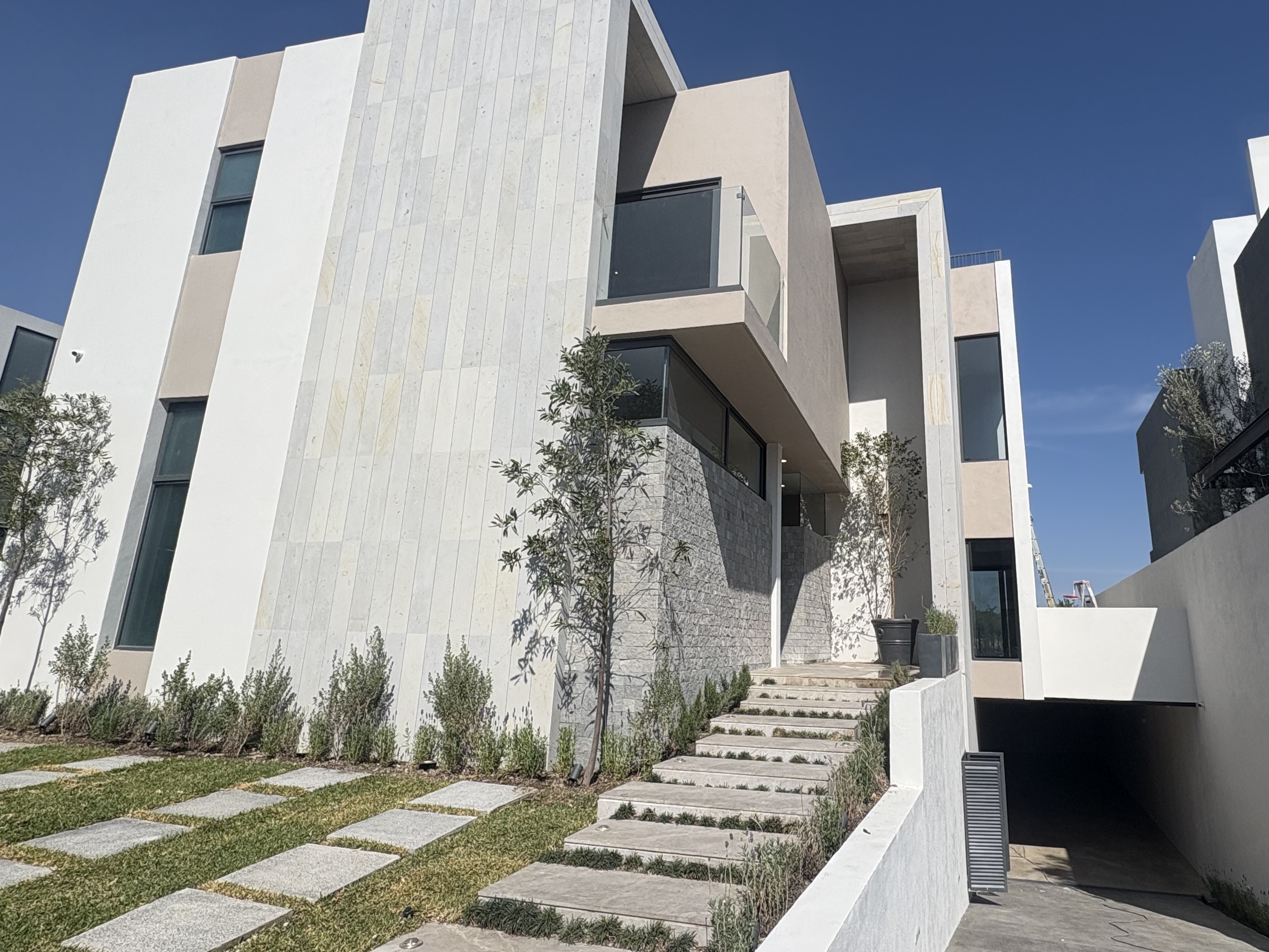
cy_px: 460
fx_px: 733
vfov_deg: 66.0
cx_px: 752
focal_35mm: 20
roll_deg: -0.8
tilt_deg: +15.5
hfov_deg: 80.9
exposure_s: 1/3717
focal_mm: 2.22
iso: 50
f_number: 2.2
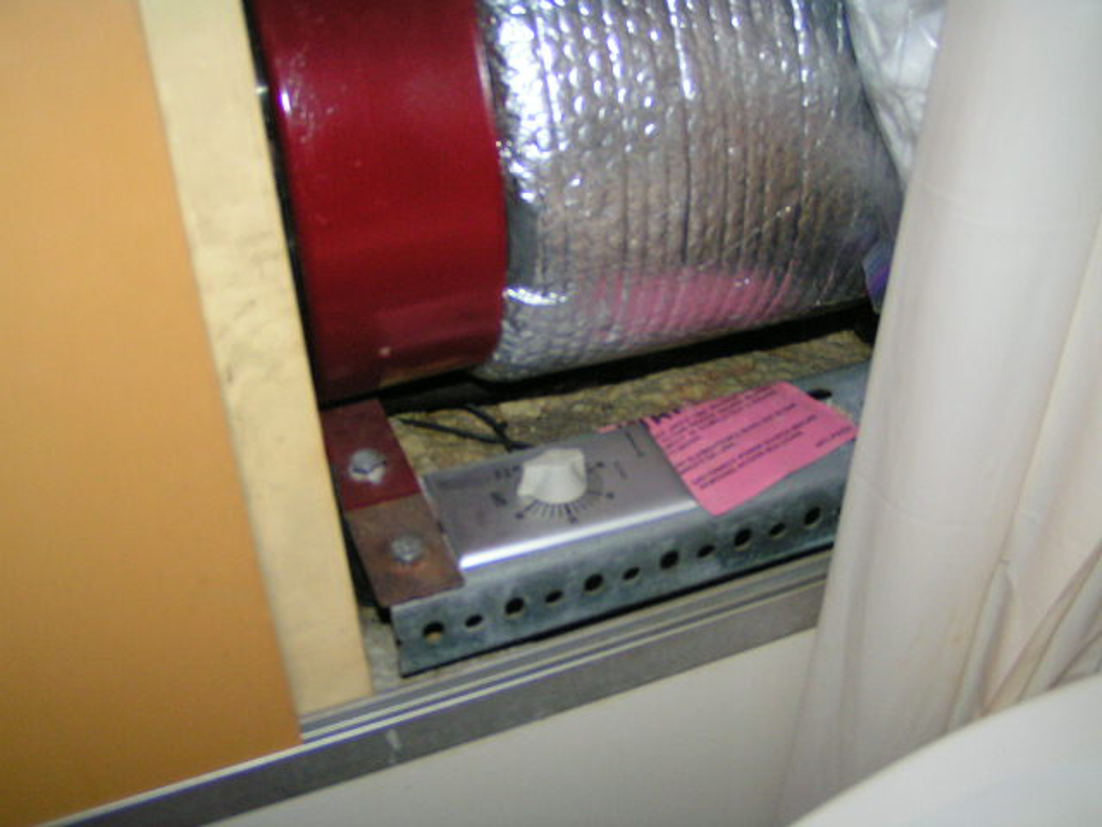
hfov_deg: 49.0
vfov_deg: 37.7
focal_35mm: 38
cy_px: 414
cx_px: 551
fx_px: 1210
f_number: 2.8
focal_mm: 5.8
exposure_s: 1/40
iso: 200
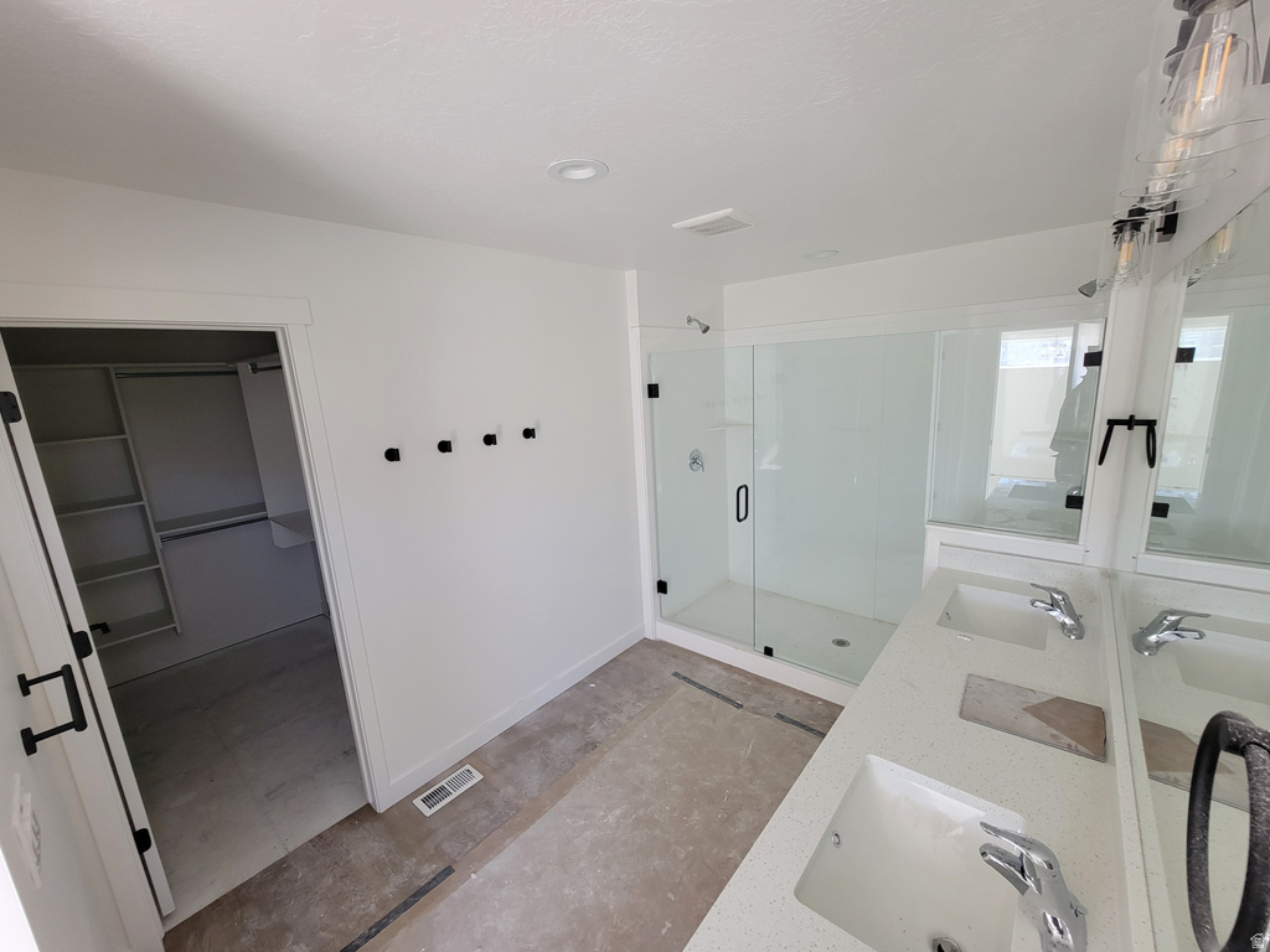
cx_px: 635
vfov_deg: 89.9
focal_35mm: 13
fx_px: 477
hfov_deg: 106.2
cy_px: 476
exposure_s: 1/60
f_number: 2.2
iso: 125
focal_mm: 2.2
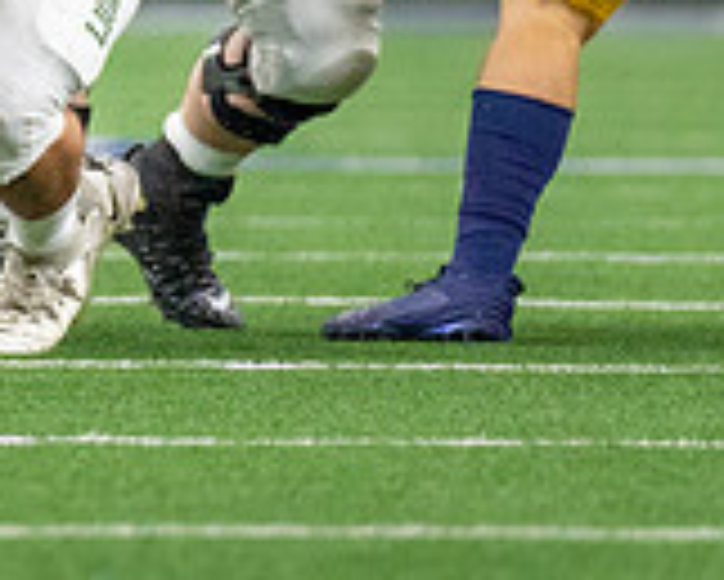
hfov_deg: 1.6
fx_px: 25900
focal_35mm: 1208
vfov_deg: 1.3
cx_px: -433
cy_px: -377
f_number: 2.8
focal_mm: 200
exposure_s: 1/1000
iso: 2500
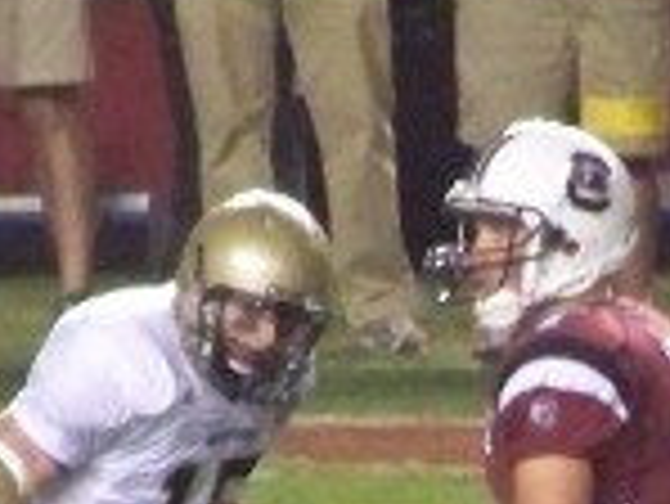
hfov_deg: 1.4
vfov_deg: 1.0
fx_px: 28107
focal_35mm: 1451
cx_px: 468
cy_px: 776
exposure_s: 1/100
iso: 800
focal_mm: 70.2
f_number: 4.8
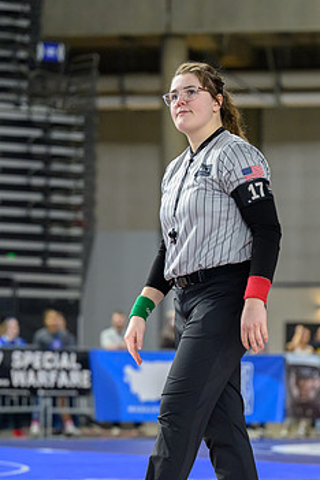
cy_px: 302
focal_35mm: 177
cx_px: 199
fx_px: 2360
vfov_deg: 11.6
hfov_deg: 7.8
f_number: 2.8
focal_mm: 92
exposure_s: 1/800
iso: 5000
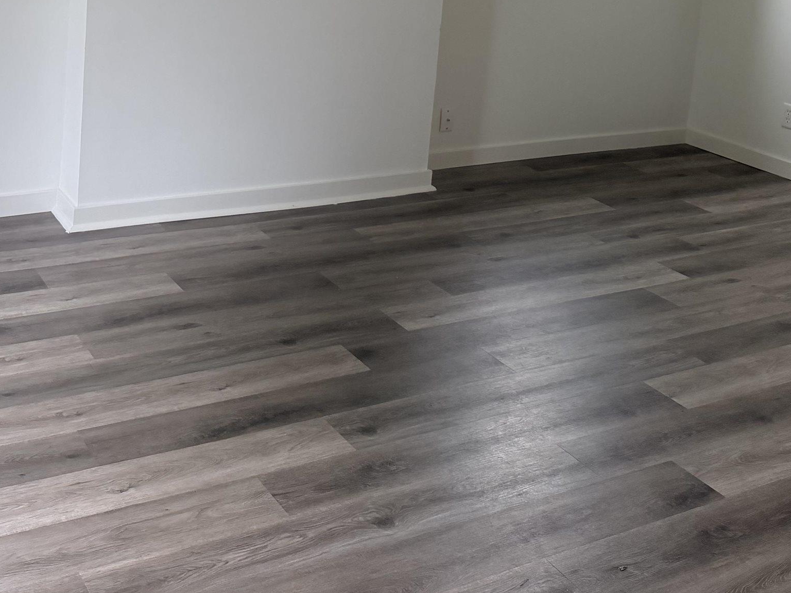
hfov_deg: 39.6
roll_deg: -3.5
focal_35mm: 48
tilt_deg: -8.2
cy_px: 20
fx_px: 1097
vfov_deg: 28.6
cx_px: 359
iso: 200
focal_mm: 6.76
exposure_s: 1/120
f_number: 1.78
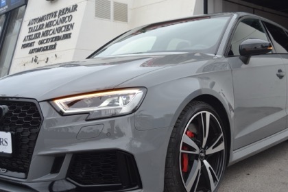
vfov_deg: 29.9
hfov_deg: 43.6
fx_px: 360
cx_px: 144
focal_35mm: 45
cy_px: 96
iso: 125
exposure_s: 1/125
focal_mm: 30
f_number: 5.6
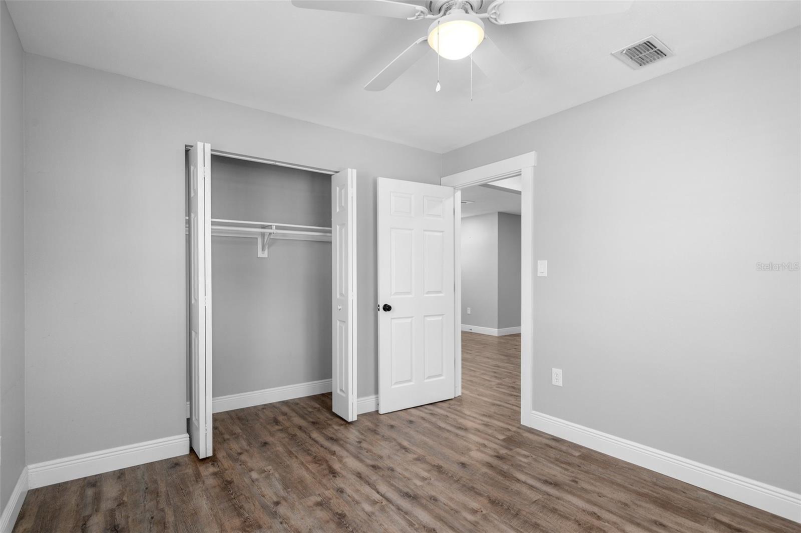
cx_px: 400
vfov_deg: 70.4
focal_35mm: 17
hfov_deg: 93.3
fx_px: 378
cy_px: 266
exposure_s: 1/3
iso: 320
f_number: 8
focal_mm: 17
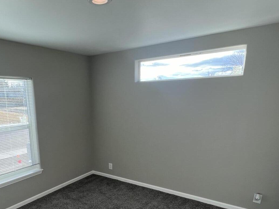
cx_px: 97
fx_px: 201
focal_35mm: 25
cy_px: 147
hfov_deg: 67.8
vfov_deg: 53.3
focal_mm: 1.57
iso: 32
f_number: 1.8
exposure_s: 1/132
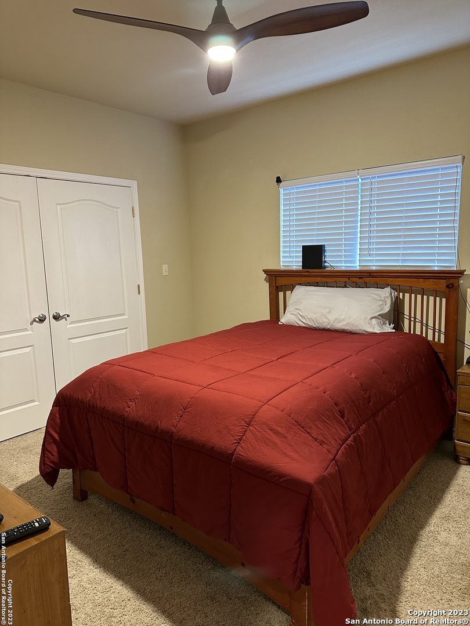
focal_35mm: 24
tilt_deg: -8.4
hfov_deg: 56.8
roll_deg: +1.5
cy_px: 313
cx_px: 235
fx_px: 434
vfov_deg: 71.6
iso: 400
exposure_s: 1/60
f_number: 1.78
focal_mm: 6.86
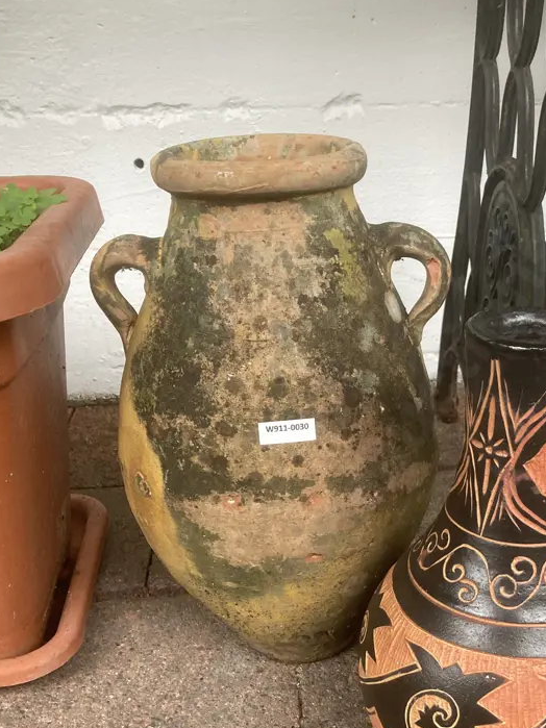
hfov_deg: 34.9
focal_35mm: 41
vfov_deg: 44.9
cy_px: 502
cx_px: 355
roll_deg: +0.6
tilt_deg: -28.6
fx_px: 863
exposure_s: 1/60
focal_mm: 3.99
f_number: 1.8
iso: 125
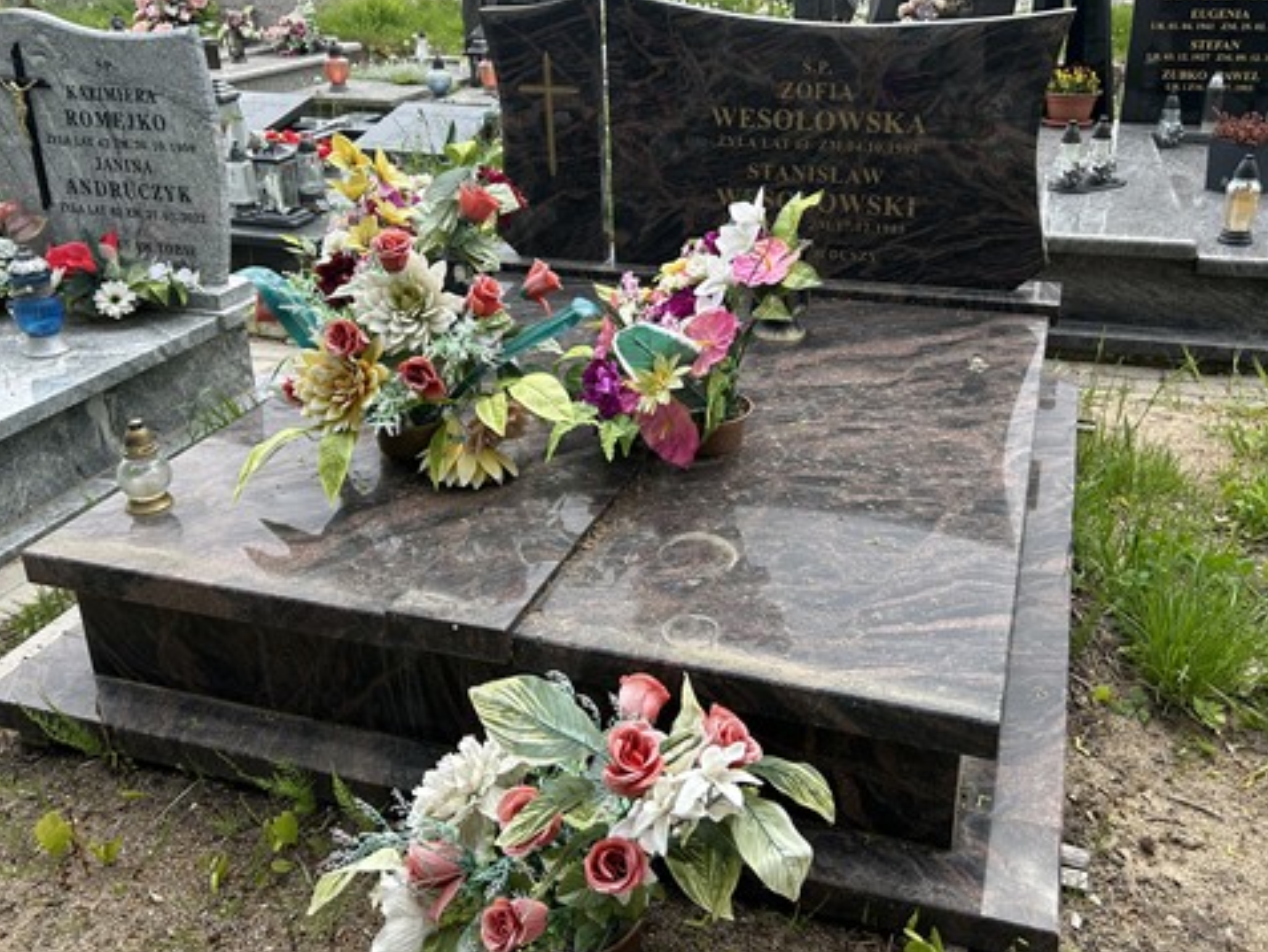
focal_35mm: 33
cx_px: 677
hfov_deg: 55.3
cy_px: 396
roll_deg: +0.3
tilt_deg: -21.1
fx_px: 1209
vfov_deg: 42.8
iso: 50
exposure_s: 1/957
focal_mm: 5.7
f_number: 1.5
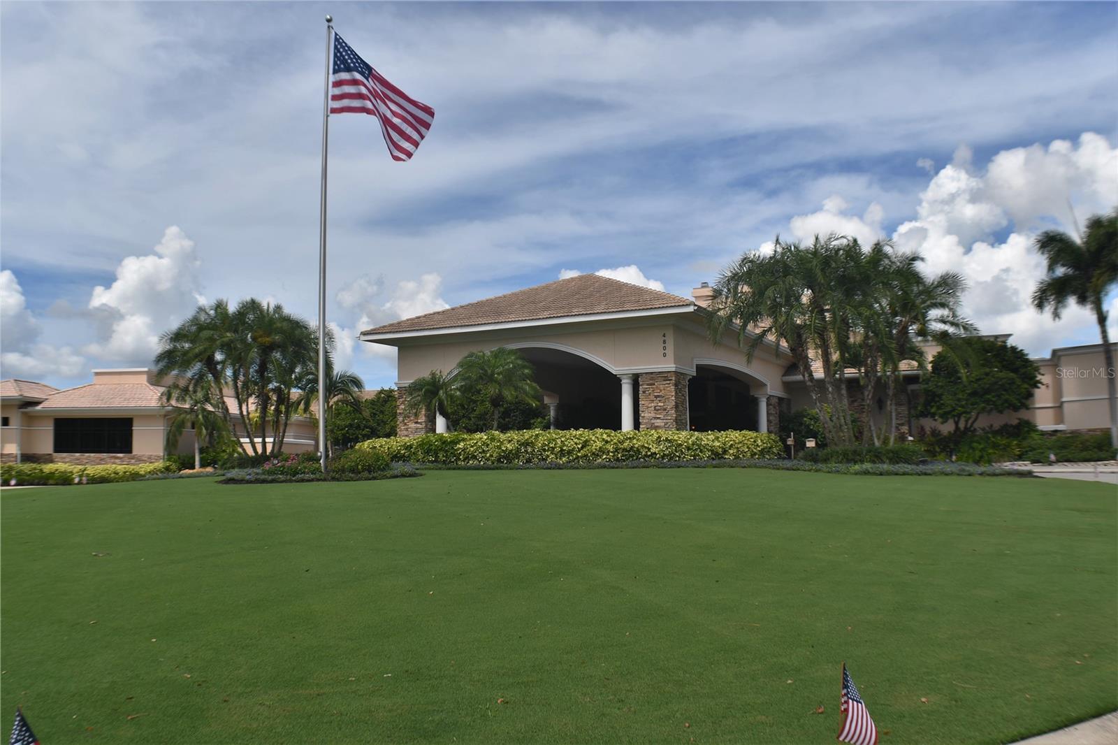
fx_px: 1211
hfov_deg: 49.6
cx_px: 559
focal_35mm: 39
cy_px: 372
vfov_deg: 34.2
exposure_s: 1/320
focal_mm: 26
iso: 100
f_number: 9
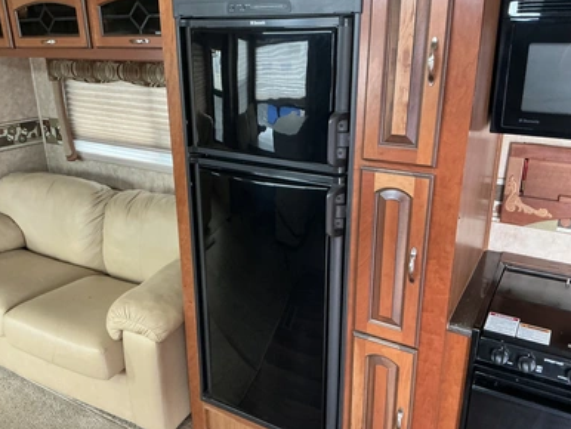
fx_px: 479
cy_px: 209
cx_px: 280
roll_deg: -0.6
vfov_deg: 48.3
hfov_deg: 61.6
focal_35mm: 29
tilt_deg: -19.2
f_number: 1.8
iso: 250
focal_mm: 3
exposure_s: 1/60
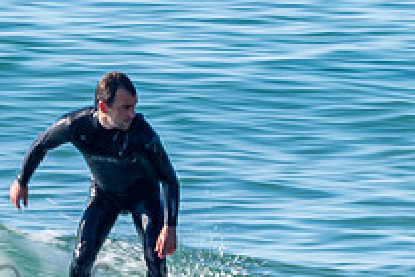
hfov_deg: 1.2
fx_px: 19541
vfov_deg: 0.8
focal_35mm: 1694
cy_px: 269
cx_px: 92
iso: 64
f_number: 22
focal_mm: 500
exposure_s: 1/40
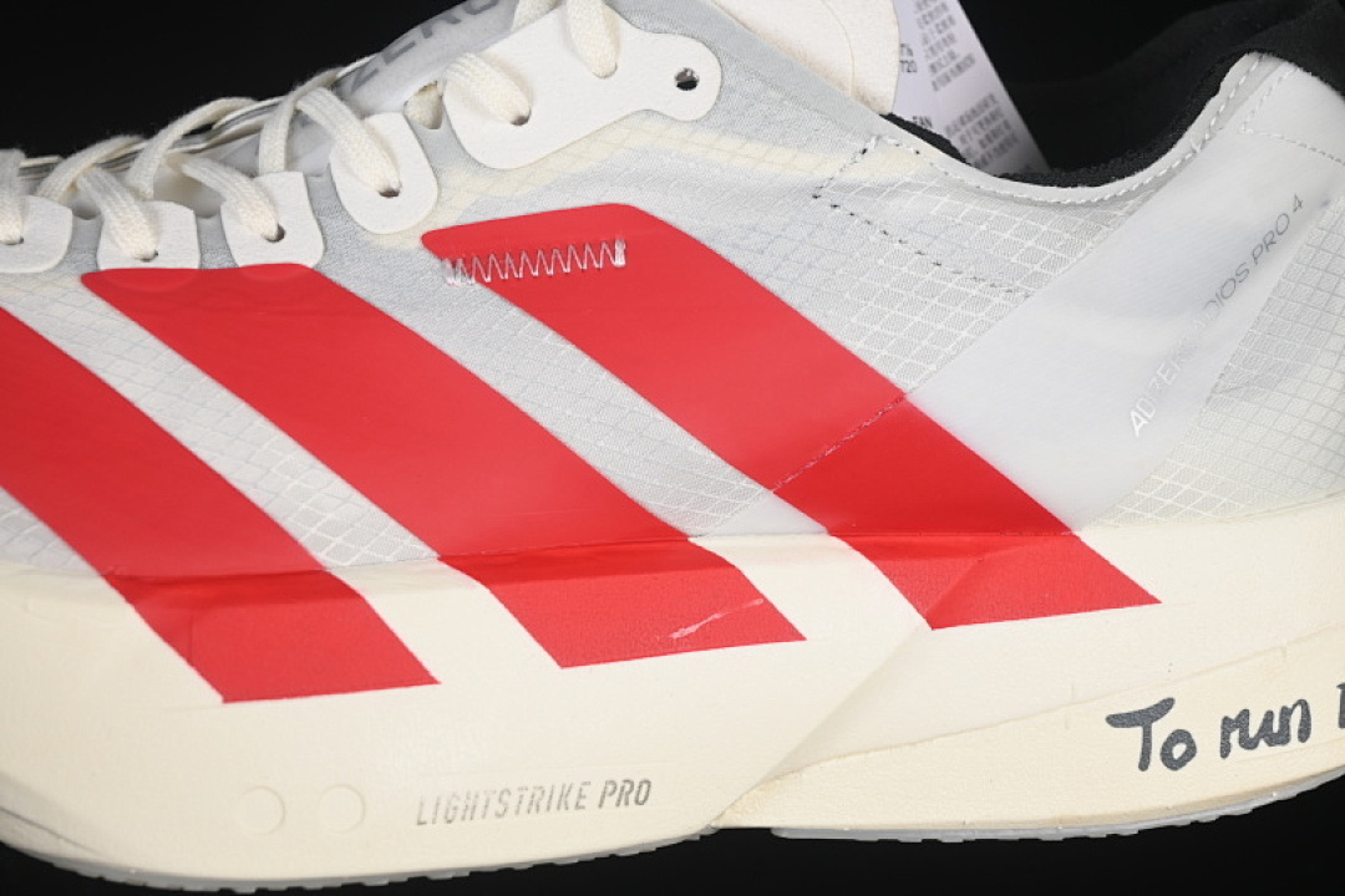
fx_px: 2802
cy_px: 448
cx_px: 672
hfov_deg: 27.0
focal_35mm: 75
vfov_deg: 18.2
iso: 160
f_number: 7.1
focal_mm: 50
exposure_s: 1/80
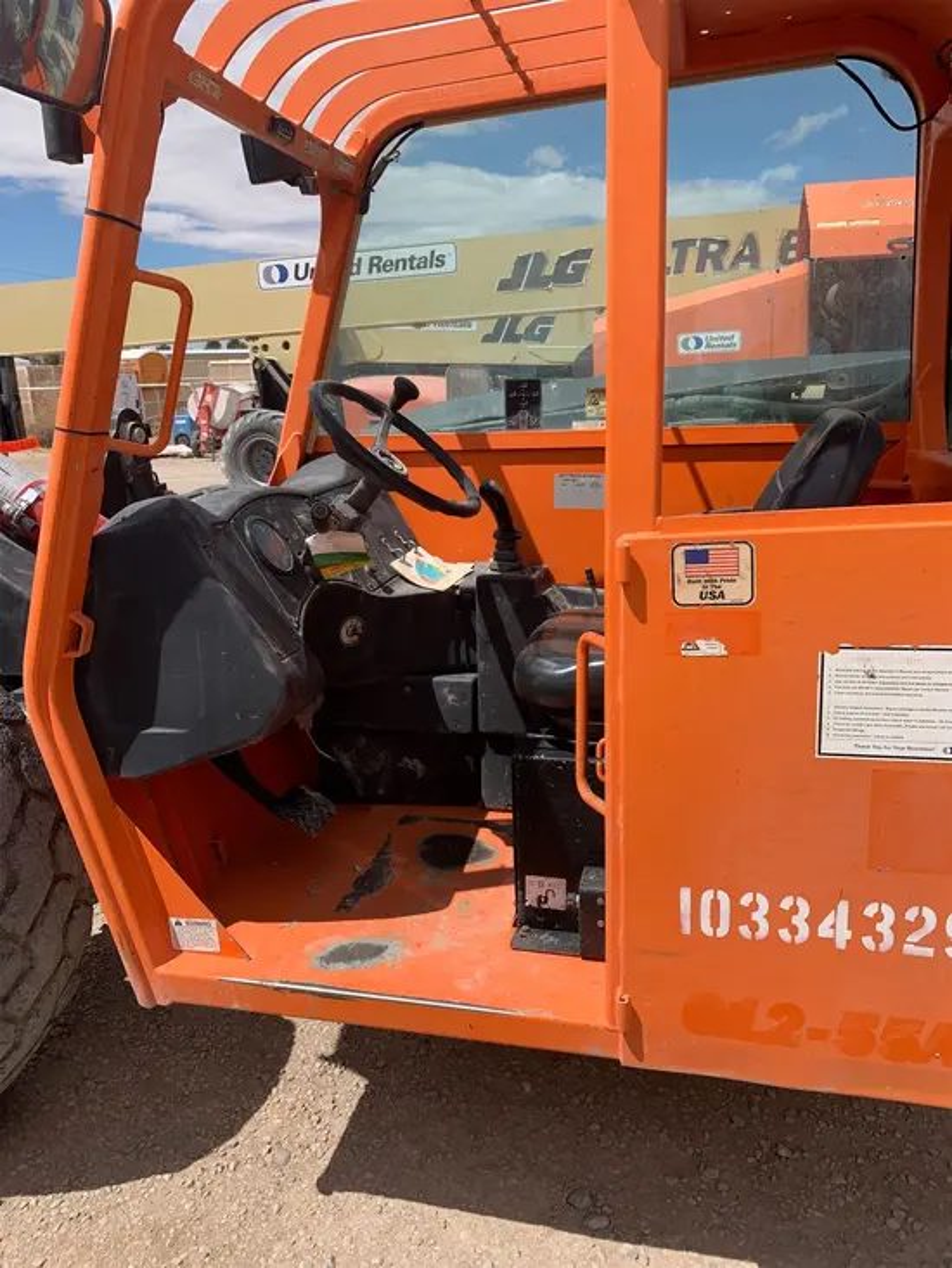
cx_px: 476
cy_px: 634
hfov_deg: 53.1
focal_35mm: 26
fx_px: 953
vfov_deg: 67.3
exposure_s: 1/2545
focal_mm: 4.25
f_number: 1.8
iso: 25
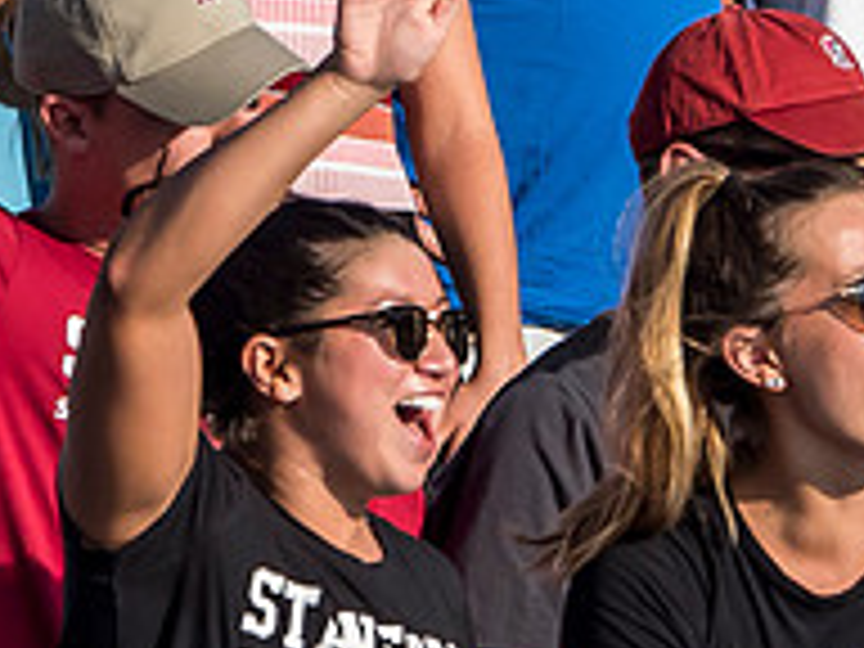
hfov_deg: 1.0
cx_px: 724
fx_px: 49170
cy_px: 212
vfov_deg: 0.8
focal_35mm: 1970
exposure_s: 1/1600
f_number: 5
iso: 250
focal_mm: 200
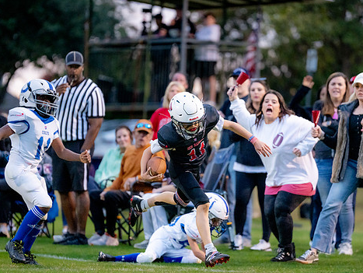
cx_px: 196
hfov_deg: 7.0
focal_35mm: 282
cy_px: 151
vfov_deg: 5.3
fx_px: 2959
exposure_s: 1/1250
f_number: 2.8
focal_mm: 200
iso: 4000
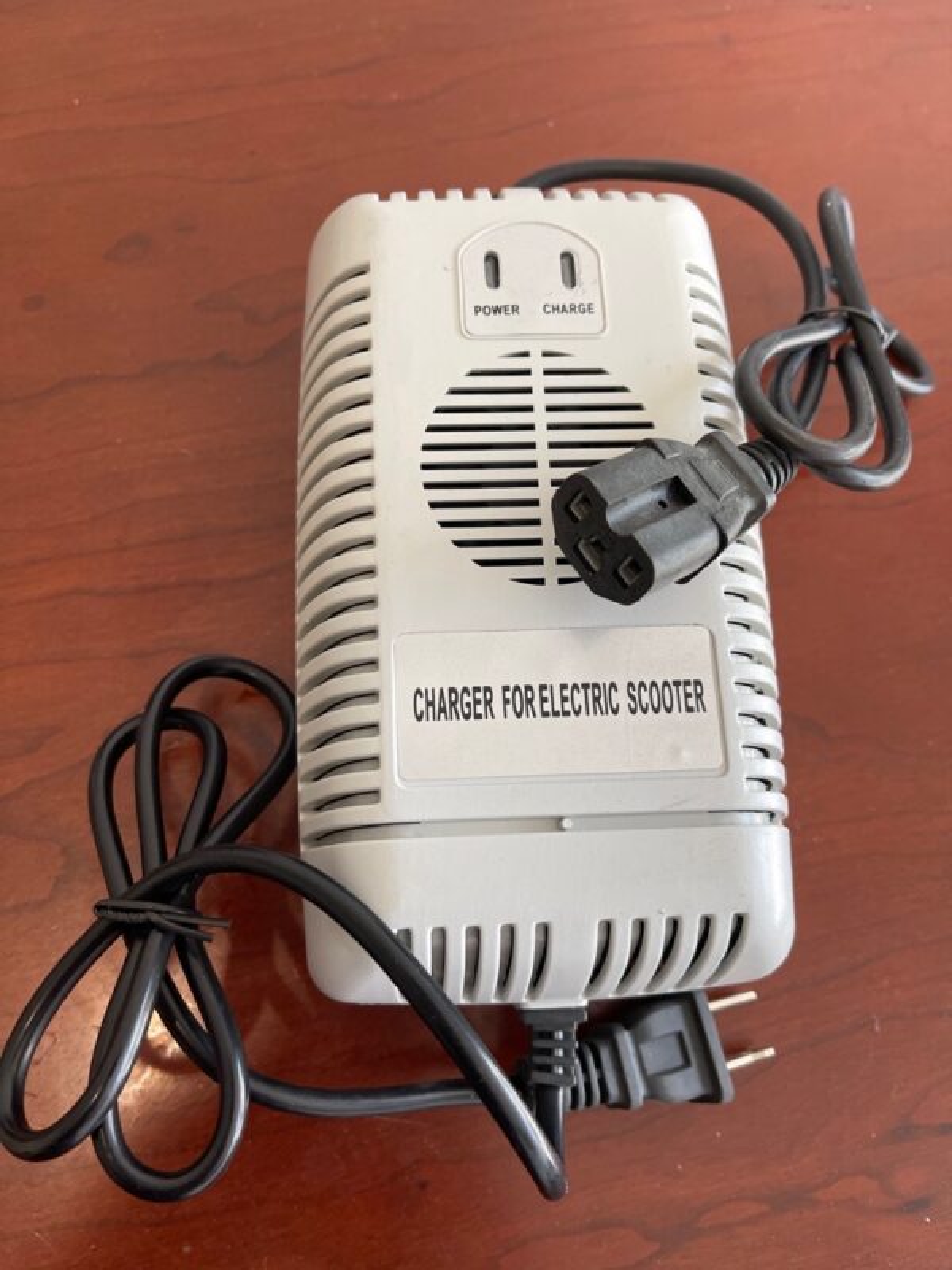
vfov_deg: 67.3
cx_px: 476
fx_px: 953
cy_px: 635
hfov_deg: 53.1
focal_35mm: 26
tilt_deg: -74.1
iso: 125
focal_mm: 5.1
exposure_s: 1/121
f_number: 1.6
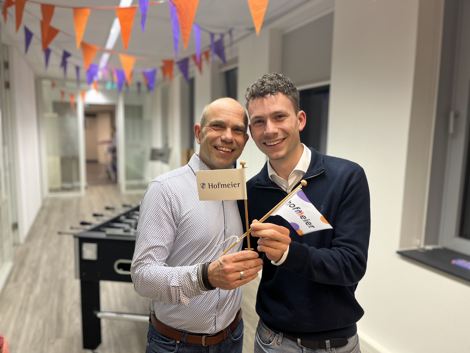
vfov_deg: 53.1
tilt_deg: -7.0
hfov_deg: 67.3
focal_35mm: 26
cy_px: 176
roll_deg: -1.4
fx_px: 353
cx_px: 235
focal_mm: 5.1
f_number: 1.6
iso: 80
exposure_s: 1/50
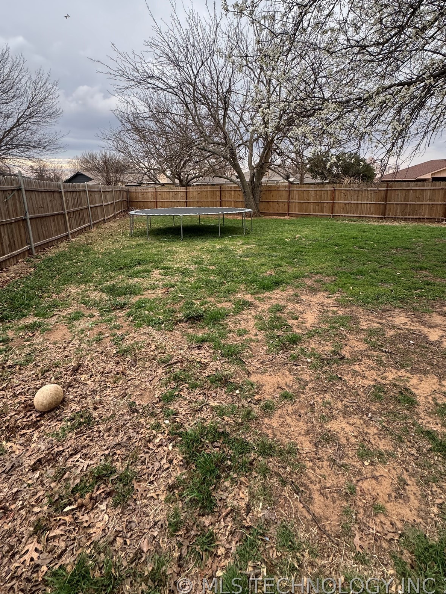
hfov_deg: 74.7
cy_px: 242
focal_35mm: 17
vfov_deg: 90.0
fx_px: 292
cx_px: 229
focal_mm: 2.22
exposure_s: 1/99
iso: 125
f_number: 2.2
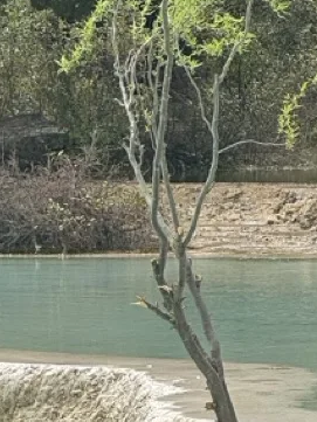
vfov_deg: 7.2
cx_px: 14
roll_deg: -0.7
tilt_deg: +0.1
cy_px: 77
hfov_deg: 5.4
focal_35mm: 273
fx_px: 3331
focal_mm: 9
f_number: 2.8
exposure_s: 1/163
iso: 25
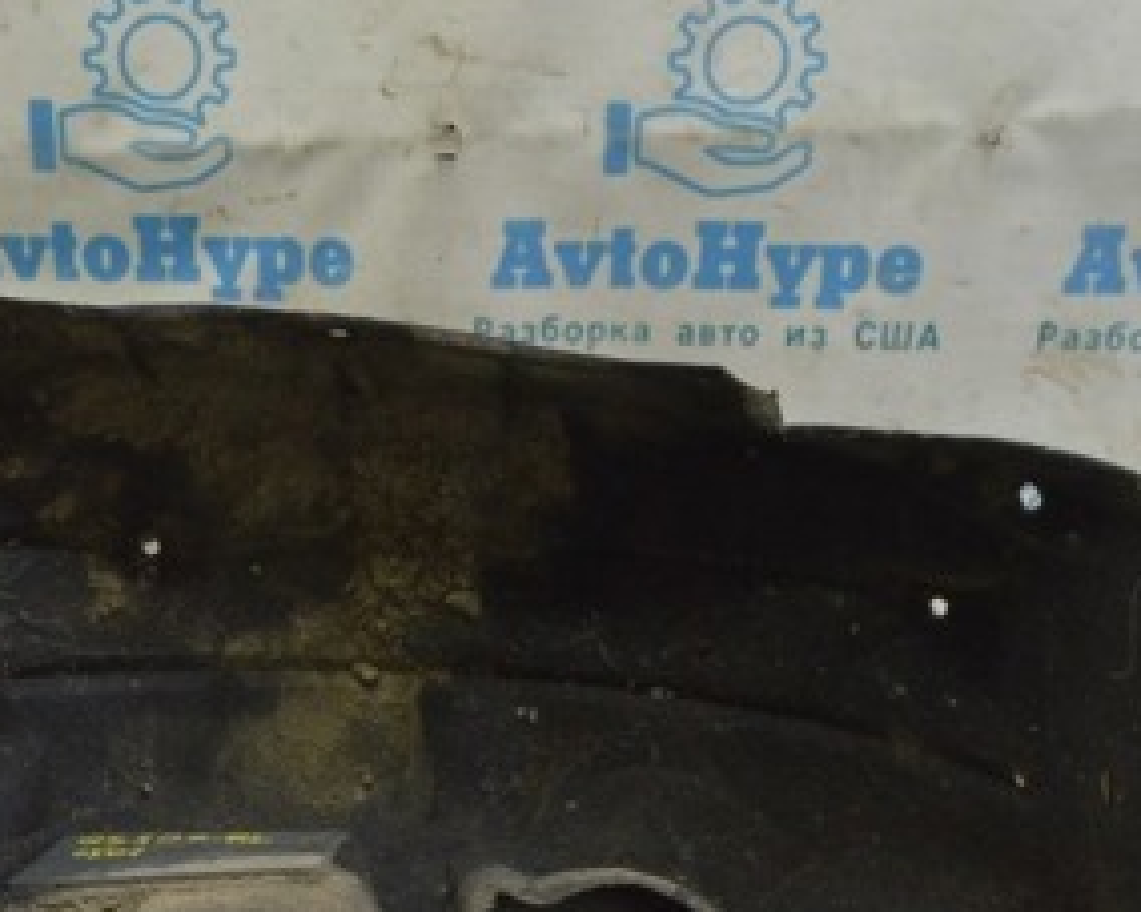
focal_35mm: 57
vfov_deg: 25.8
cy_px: 814
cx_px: 313
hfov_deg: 32.5
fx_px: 1924
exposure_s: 1/20
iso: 400
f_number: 5.6
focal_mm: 18
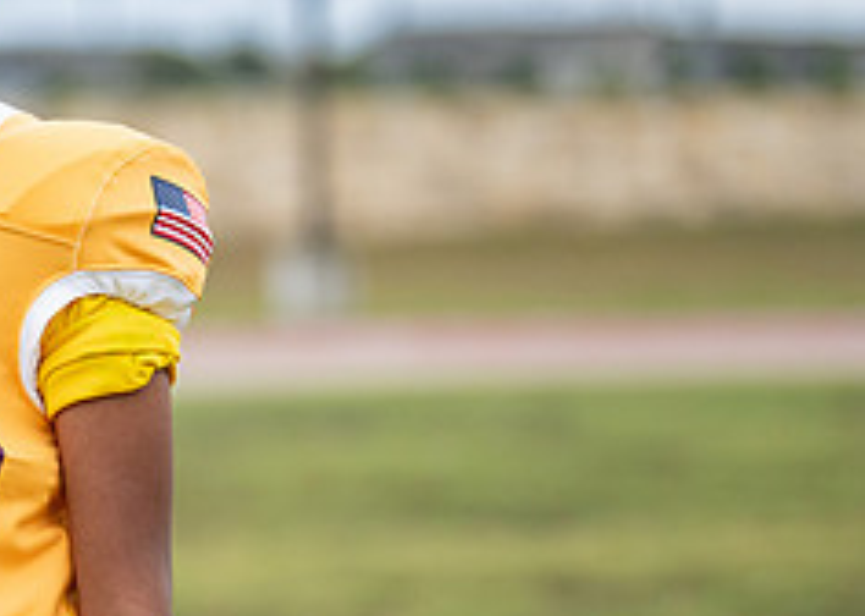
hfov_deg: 13.3
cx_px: -84
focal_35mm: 148
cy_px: 363
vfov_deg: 9.7
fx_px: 3632
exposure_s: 1/2000
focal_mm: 50
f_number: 1.2
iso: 320
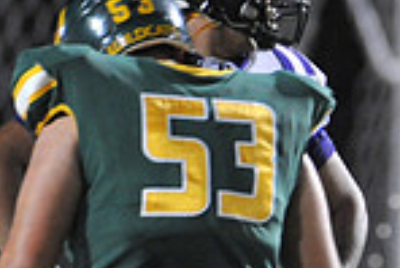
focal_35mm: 2347
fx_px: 26103
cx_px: 622
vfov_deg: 0.6
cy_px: 309
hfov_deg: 0.9
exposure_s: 1/80
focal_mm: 600
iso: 6400
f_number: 6.3
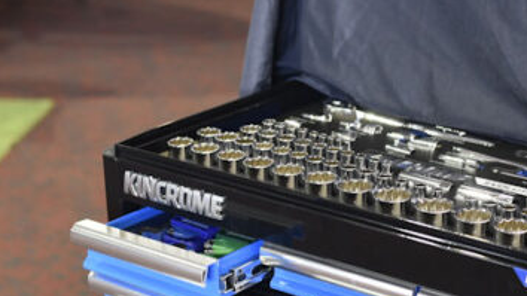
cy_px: 242
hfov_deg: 20.0
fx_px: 1481
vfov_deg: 11.4
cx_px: 392
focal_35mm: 106
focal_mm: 35
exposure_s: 1/60
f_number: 2.5
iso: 800
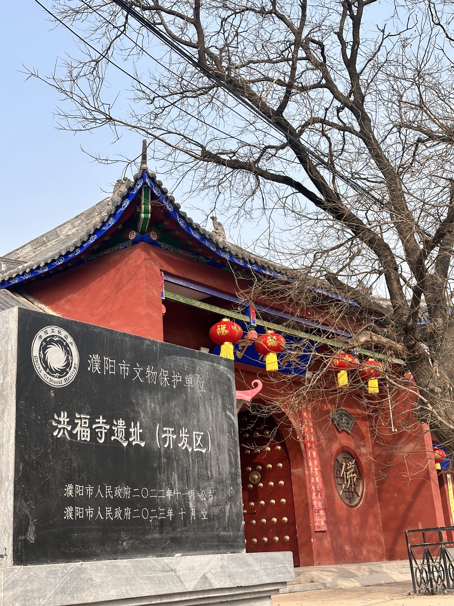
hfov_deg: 30.3
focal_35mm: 48
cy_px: 303
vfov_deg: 39.7
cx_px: 227
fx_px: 839
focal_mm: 6.86
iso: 64
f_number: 1.78
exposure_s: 1/2410
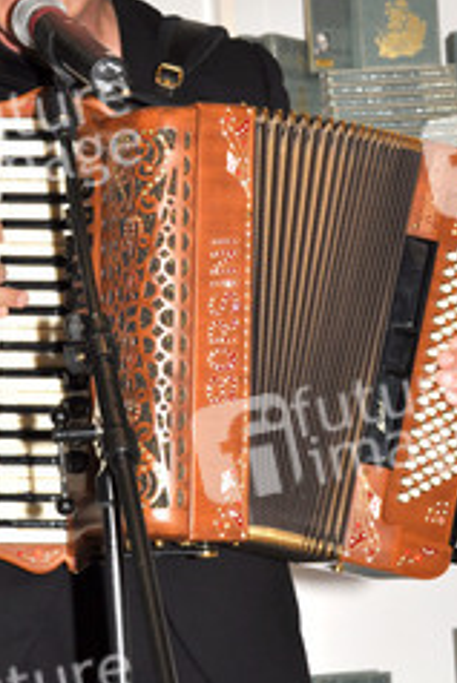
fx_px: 1920
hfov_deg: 13.5
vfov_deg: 20.2
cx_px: 79
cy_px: 293
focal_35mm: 101
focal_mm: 40
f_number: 6.3
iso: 320
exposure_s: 1/200
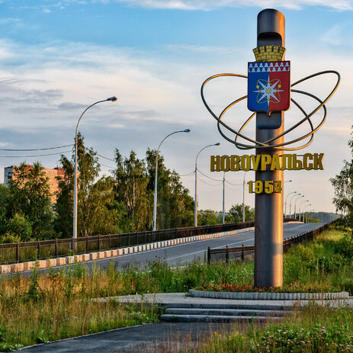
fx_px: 1038
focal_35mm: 90
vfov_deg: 19.3
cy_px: 176
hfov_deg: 19.3
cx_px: 163
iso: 640
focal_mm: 70
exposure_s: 1/320
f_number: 5.6
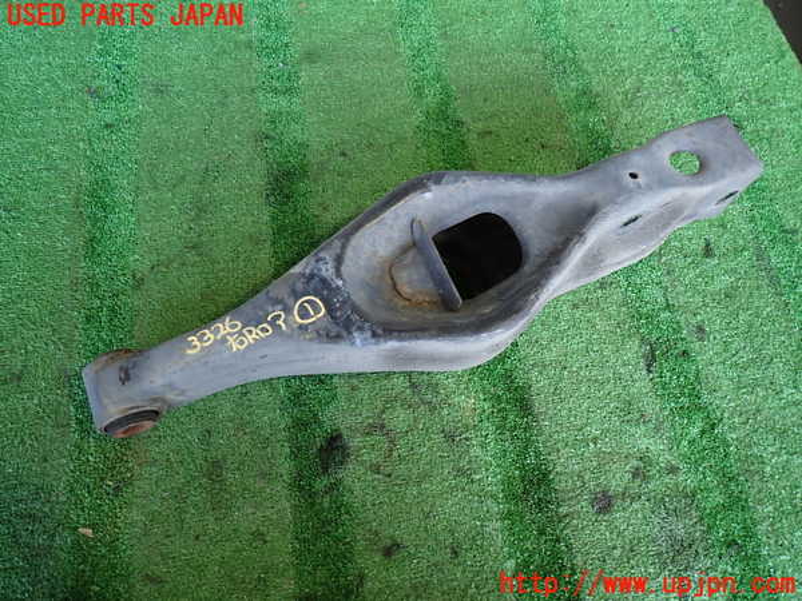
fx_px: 579
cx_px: 401
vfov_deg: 54.9
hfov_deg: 69.4
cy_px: 300
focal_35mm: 25
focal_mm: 4.5
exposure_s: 1/60
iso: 200
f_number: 2
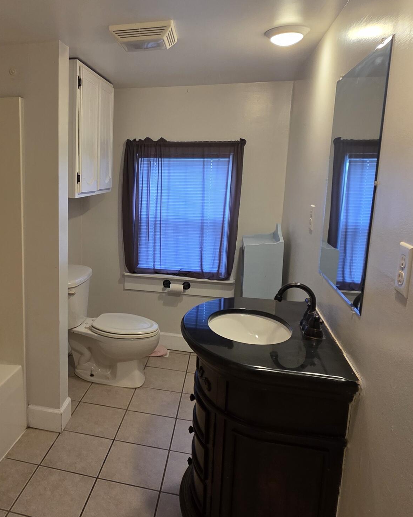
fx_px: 397
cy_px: 243
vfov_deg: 66.0
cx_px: 104
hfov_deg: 52.6
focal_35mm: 26
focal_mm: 2.2
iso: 125
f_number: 1.9
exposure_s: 1/120
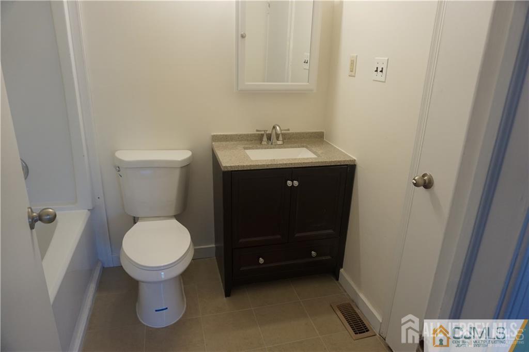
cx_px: 264
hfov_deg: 73.8
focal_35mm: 24
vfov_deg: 53.1
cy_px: 176
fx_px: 353
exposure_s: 1/160
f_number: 4
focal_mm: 16
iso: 640
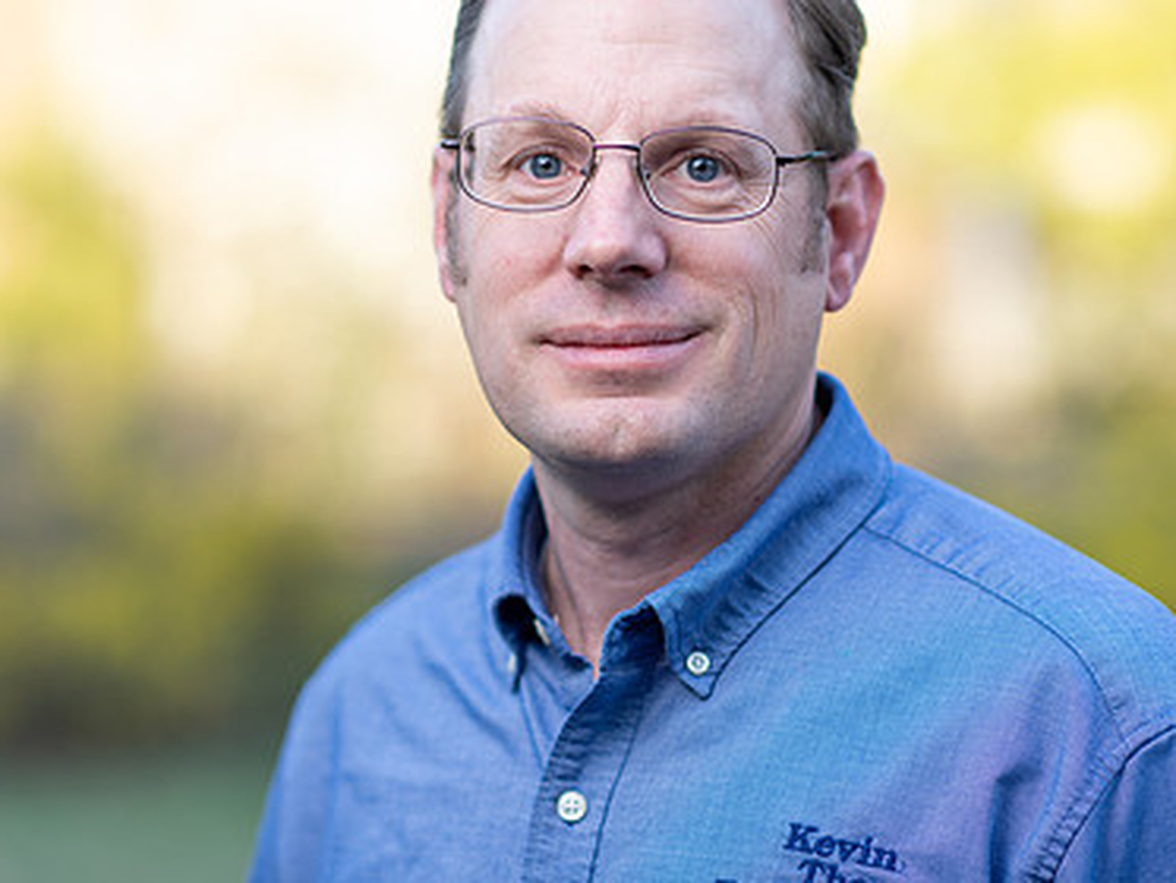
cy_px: 375
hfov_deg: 15.5
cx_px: 543
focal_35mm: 127
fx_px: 4316
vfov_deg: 11.7
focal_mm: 85
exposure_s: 1/200
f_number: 2.2
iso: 64
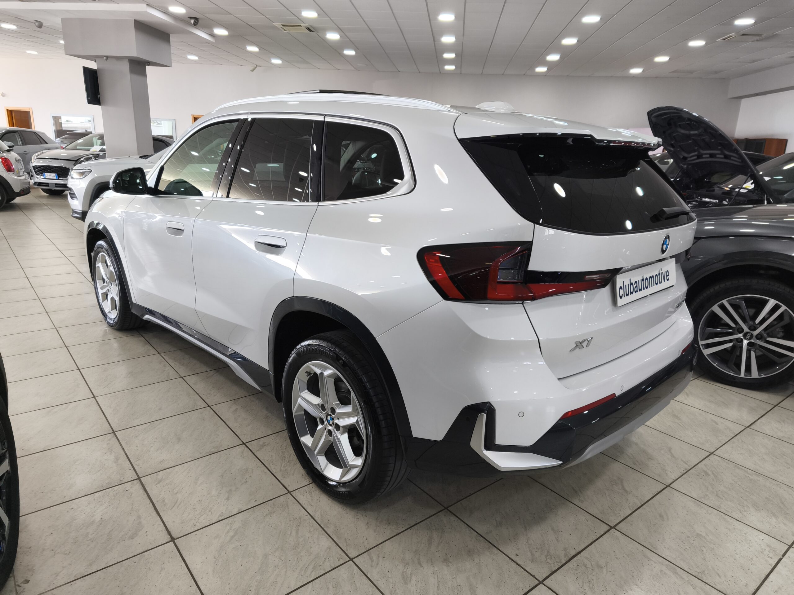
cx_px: 397
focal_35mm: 23
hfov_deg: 73.9
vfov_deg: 58.9
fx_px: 528
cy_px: 298
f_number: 1.7
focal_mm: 5.35
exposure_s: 1/100
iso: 125
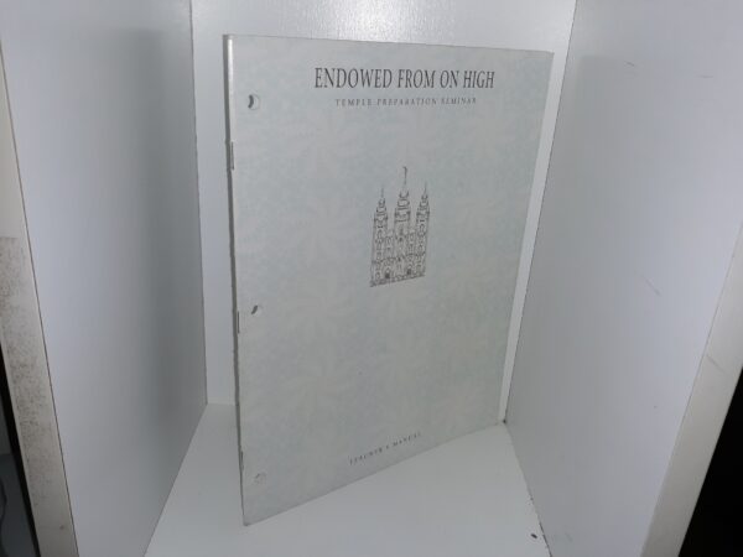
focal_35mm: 28
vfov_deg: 49.7
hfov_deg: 63.4
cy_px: 278
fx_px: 601
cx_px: 372
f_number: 1.7
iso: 40
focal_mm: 3.7
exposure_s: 1/170
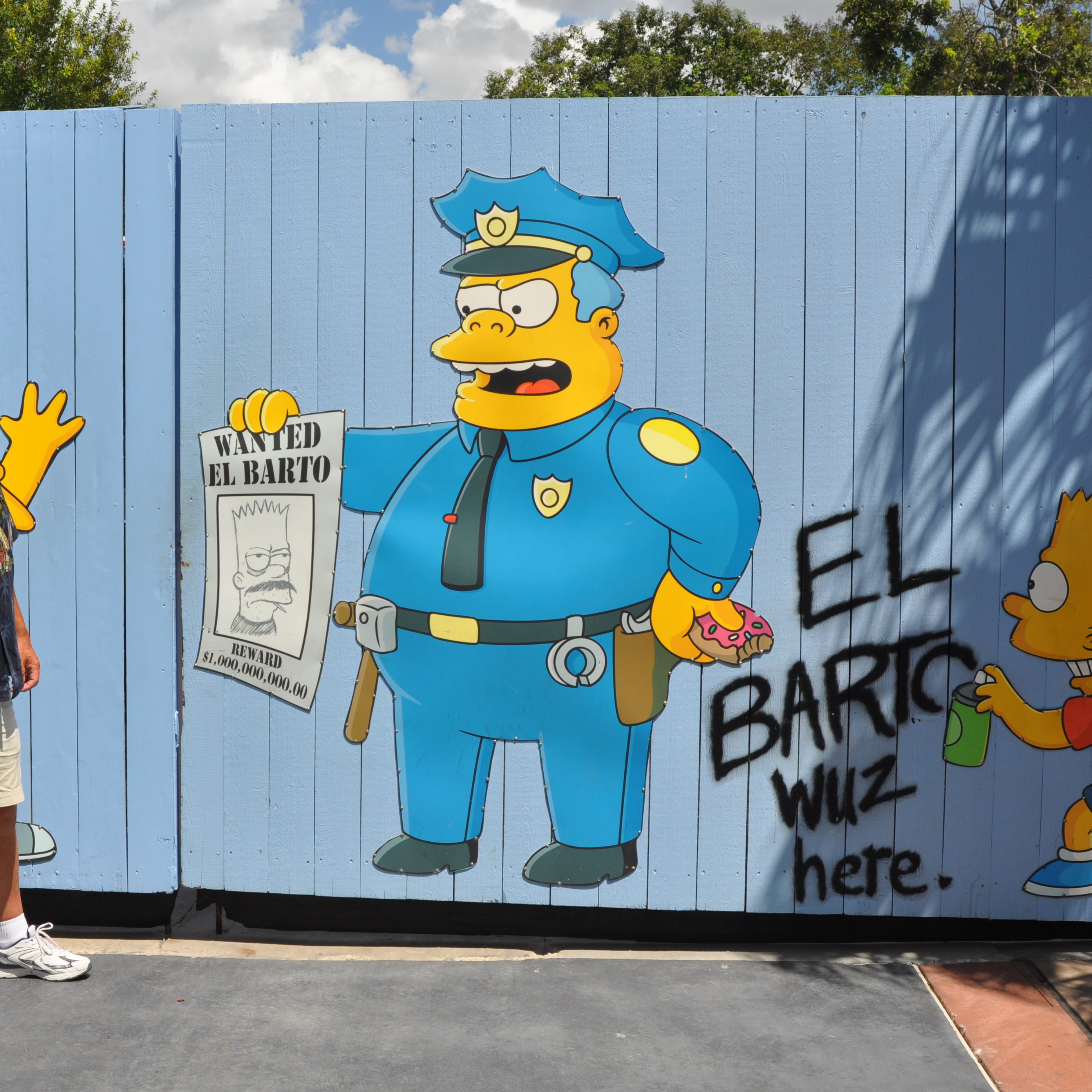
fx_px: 1677
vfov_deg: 36.1
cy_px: 545
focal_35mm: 47
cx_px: 351
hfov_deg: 35.6
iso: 200
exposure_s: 1/400
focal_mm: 24
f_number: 10
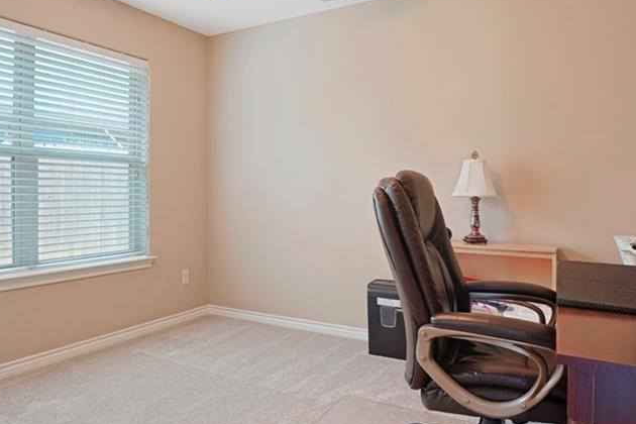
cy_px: 184
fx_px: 459
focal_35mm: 26
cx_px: 275
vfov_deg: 49.4
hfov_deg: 69.1
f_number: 8
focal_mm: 16
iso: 100
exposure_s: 1/20
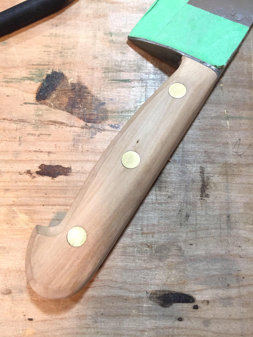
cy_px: 168
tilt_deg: -77.9
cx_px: 126
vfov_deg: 61.7
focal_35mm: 29
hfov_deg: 48.2
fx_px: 283
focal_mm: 4.15
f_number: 2.2
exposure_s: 1/30
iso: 125
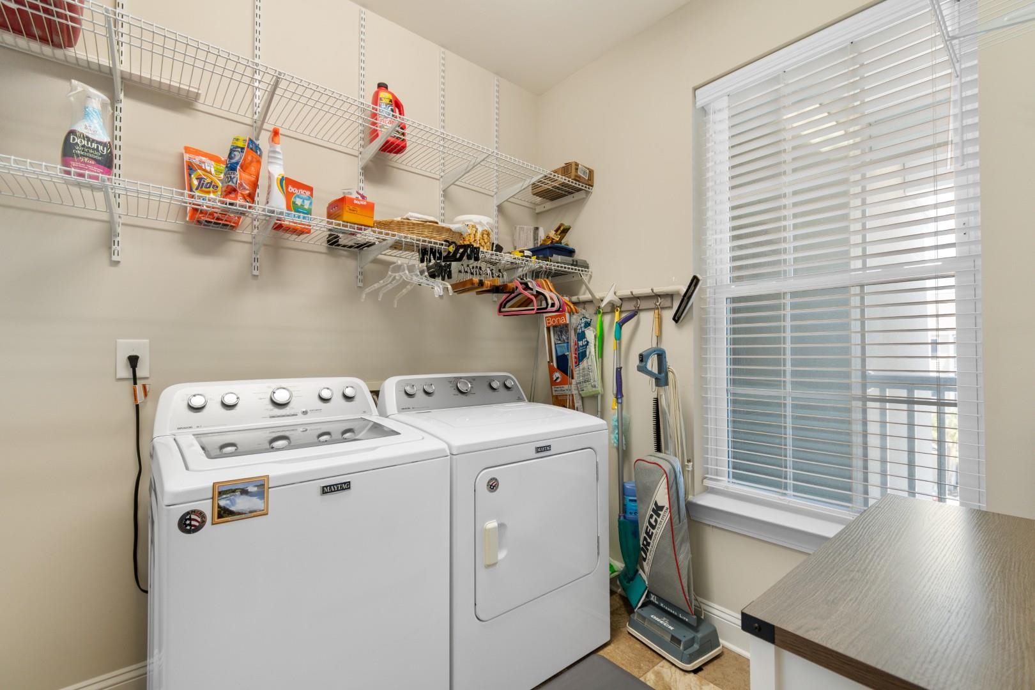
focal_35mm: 15
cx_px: 518
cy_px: 345
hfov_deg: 100.4
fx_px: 431
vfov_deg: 77.3
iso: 100
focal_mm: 10
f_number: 4.5
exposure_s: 1/20
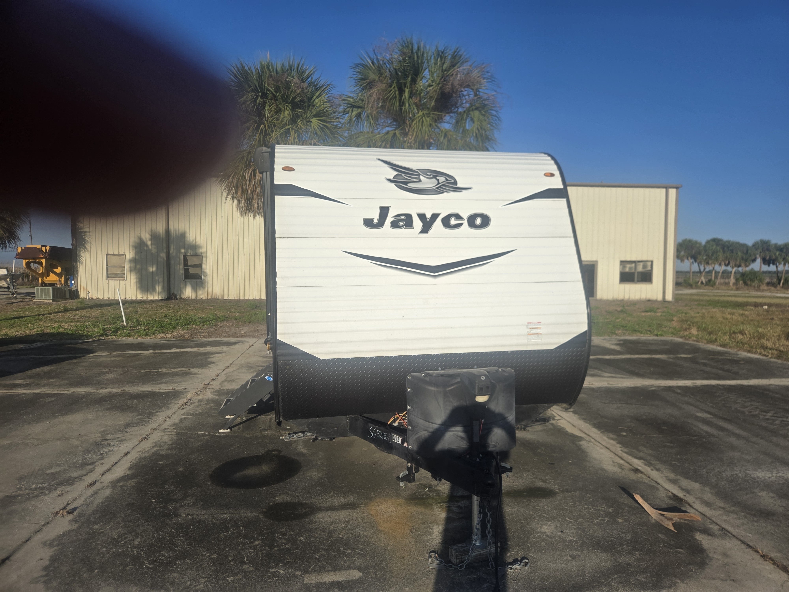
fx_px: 524
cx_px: 394
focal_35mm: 23
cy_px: 296
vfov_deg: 58.9
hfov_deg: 73.9
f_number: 1.8
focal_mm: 5.4
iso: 25
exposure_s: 1/3050
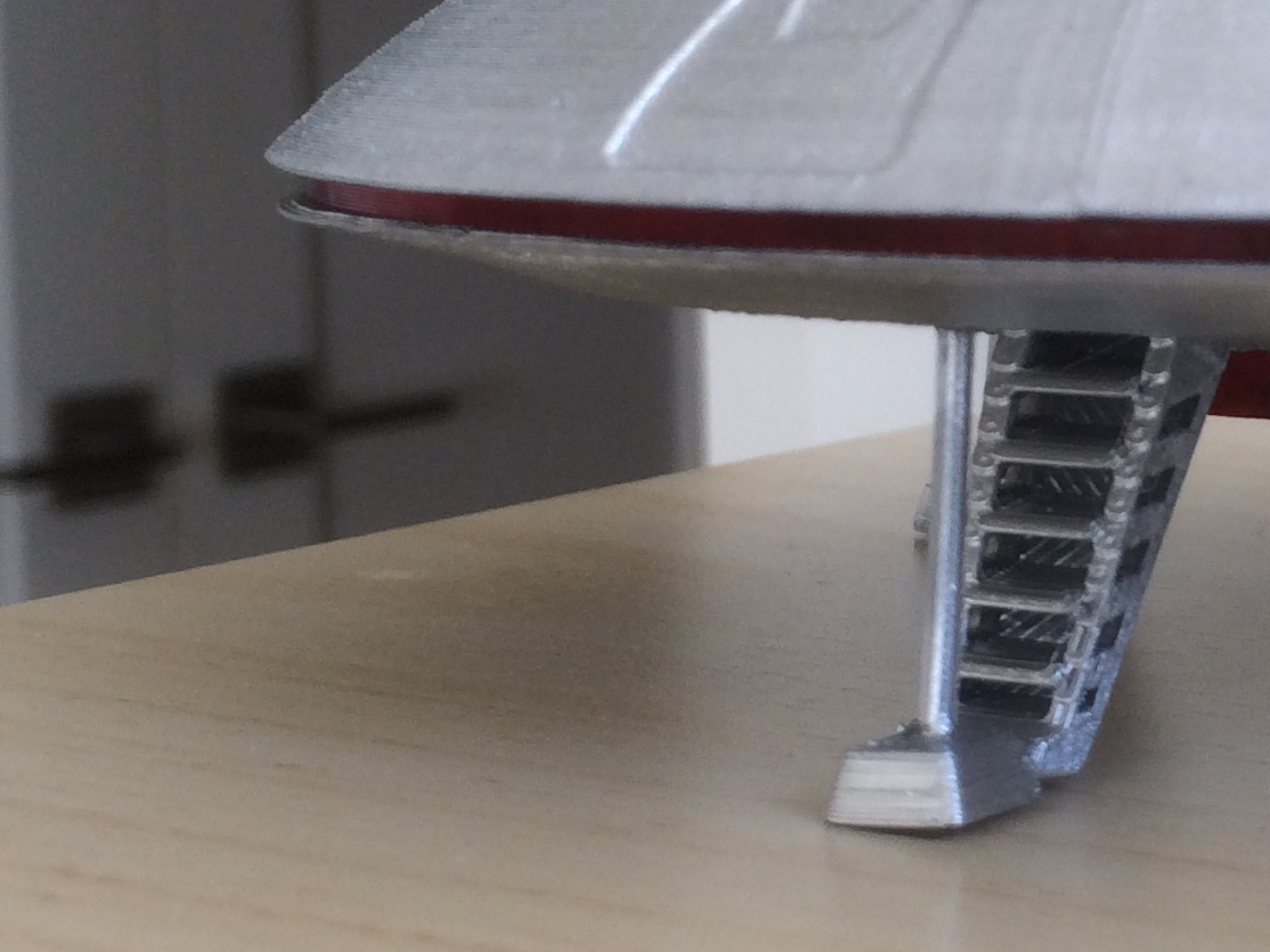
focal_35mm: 85
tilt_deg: -5.0
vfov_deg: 17.3
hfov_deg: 22.5
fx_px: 3118
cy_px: 329
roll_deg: +2.5
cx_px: 1140
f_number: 2.2
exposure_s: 1/60
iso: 40
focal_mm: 4.15
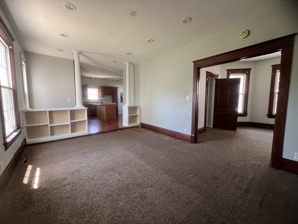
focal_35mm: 13
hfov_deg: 106.2
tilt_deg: -6.5
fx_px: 112
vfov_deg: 89.9
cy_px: 112
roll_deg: +0.1
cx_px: 149
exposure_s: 1/99
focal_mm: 1.57
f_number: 1.8
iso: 160
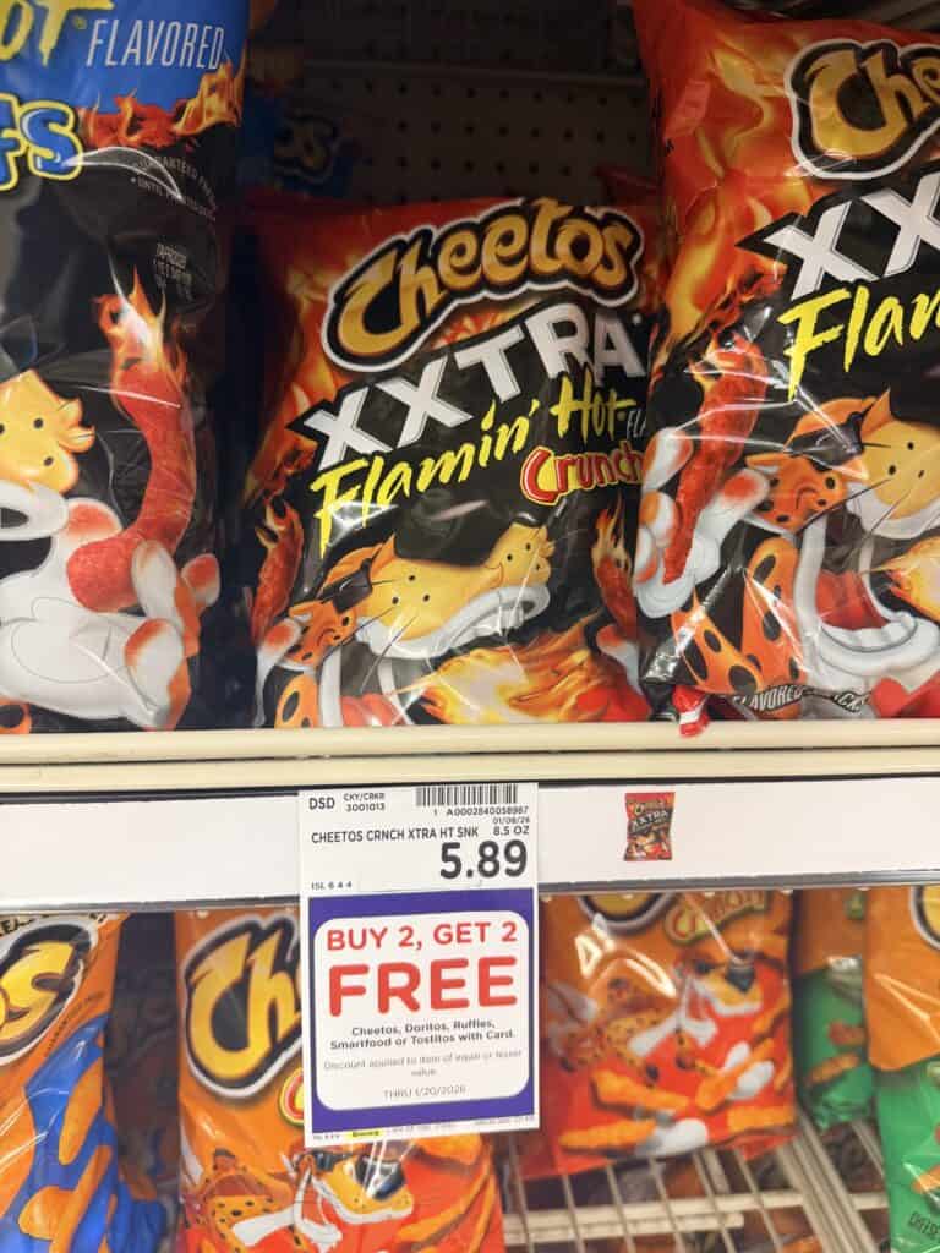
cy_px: 626
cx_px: 470
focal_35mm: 24
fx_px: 869
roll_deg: -2.0
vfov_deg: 71.6
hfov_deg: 56.8
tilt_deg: -22.1
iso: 160
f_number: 1.78
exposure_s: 1/42
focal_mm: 6.76
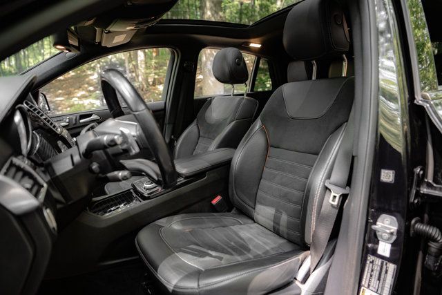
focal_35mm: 24
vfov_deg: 53.2
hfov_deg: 73.7
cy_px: 148
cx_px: 221
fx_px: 295
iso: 1250
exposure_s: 1/200
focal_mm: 24
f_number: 2.8
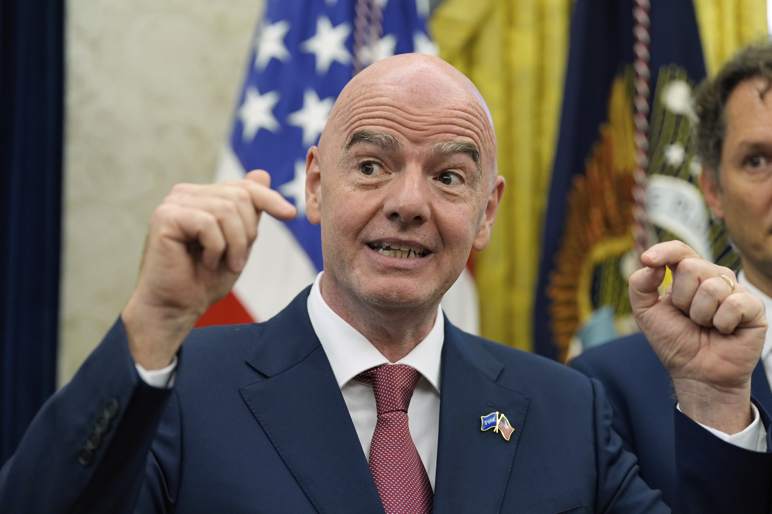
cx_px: 386
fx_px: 2316
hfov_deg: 18.9
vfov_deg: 12.7
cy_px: 257
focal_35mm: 108
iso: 2000
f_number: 3.2
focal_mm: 108
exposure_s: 1/400
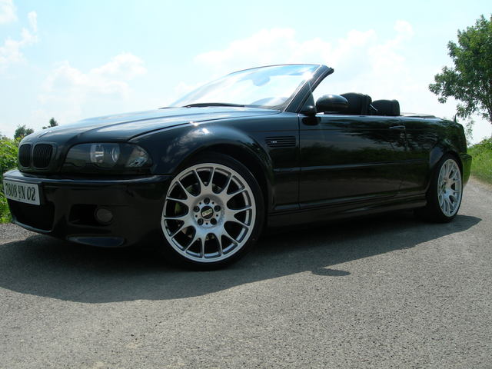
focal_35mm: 38
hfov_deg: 49.0
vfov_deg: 37.7
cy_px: 184
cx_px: 246
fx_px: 540
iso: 50
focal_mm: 7.8
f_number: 4.8
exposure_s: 1/594
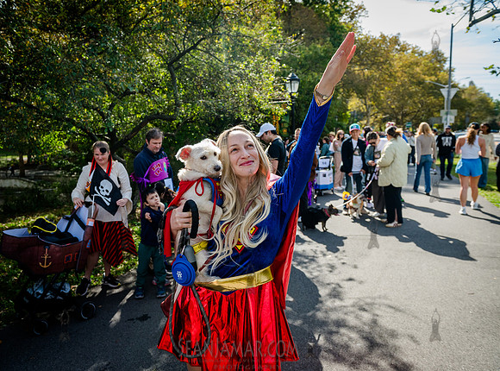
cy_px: 186
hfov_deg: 67.7
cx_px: 221
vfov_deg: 53.0
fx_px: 371
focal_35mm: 26
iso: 1000
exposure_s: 1/2500
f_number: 5
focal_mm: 24
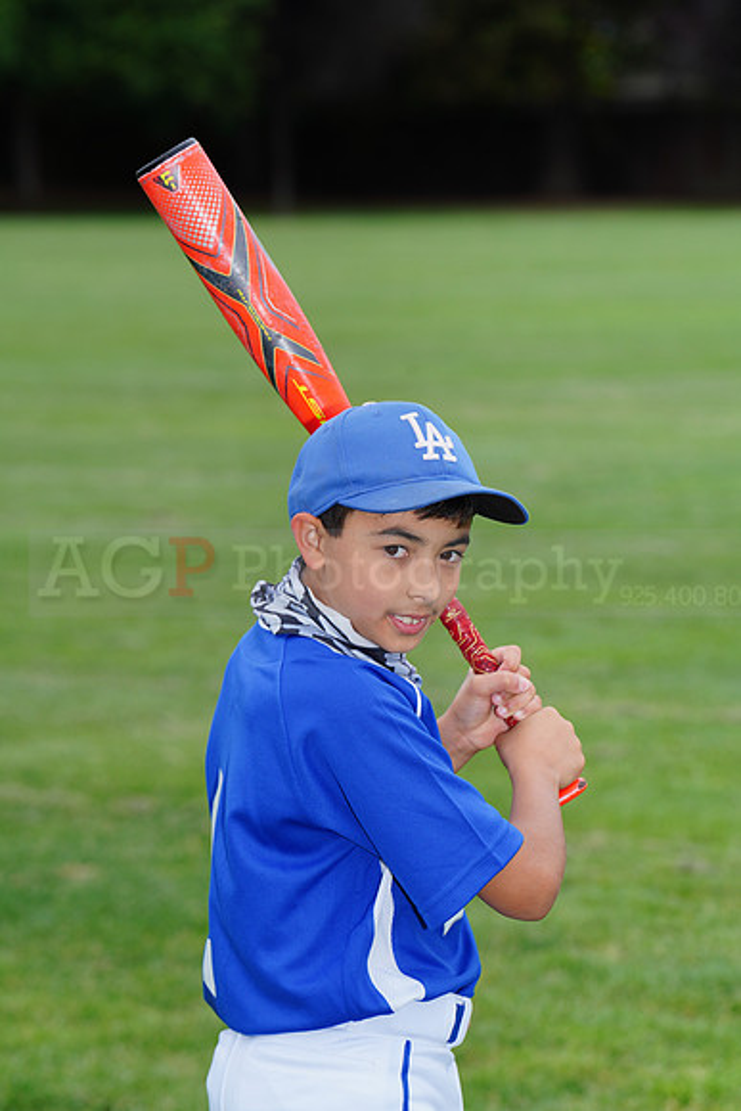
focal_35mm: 184
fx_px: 5677
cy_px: 556
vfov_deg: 11.2
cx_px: 370
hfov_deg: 7.5
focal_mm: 184
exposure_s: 1/200
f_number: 8
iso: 200
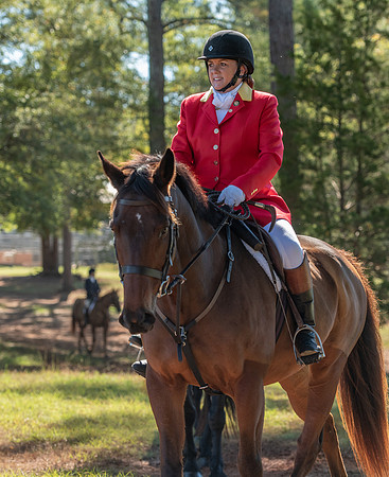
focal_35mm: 134
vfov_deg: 14.3
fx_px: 1907
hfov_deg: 11.6
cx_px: 231
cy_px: 241
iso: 280
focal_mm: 95
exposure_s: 1/320
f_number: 4
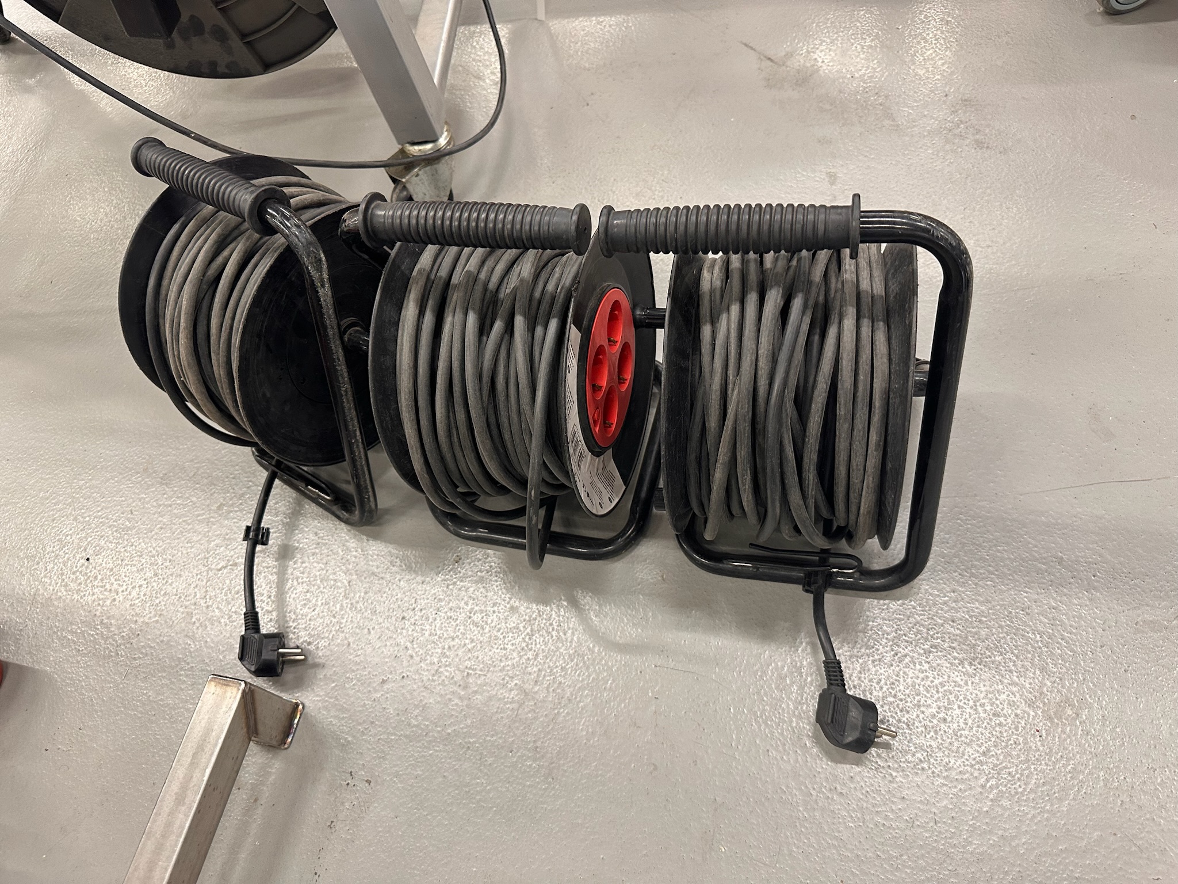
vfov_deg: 56.8
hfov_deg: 71.6
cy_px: 442
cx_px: 589
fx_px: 817
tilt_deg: -57.5
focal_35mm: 24
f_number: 1.78
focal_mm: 6.86
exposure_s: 1/95
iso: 250
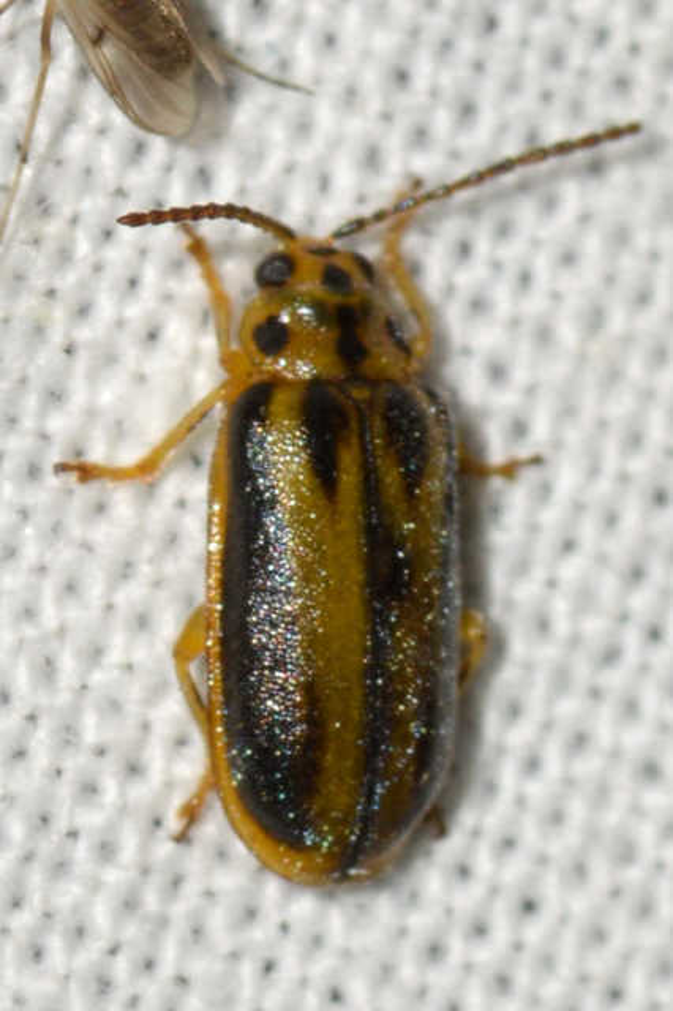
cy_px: 506
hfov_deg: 9.1
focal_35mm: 150
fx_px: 4210
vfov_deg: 13.7
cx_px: 336
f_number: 20
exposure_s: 1/200
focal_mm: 100
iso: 100
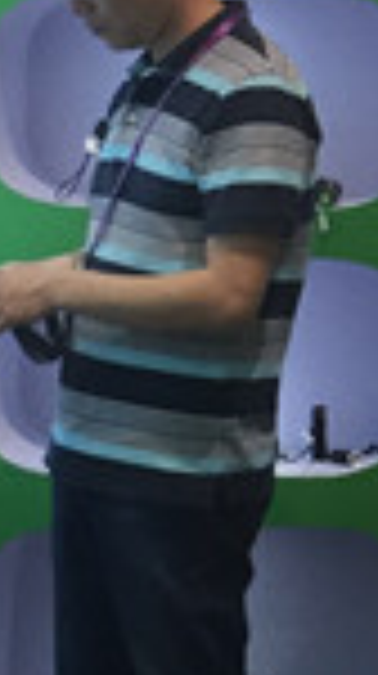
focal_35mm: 169
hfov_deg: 6.8
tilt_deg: +1.6
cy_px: -36
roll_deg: -1.5
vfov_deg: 12.6
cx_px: 855
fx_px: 3022
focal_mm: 4.15
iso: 32
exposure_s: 1/30
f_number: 2.2
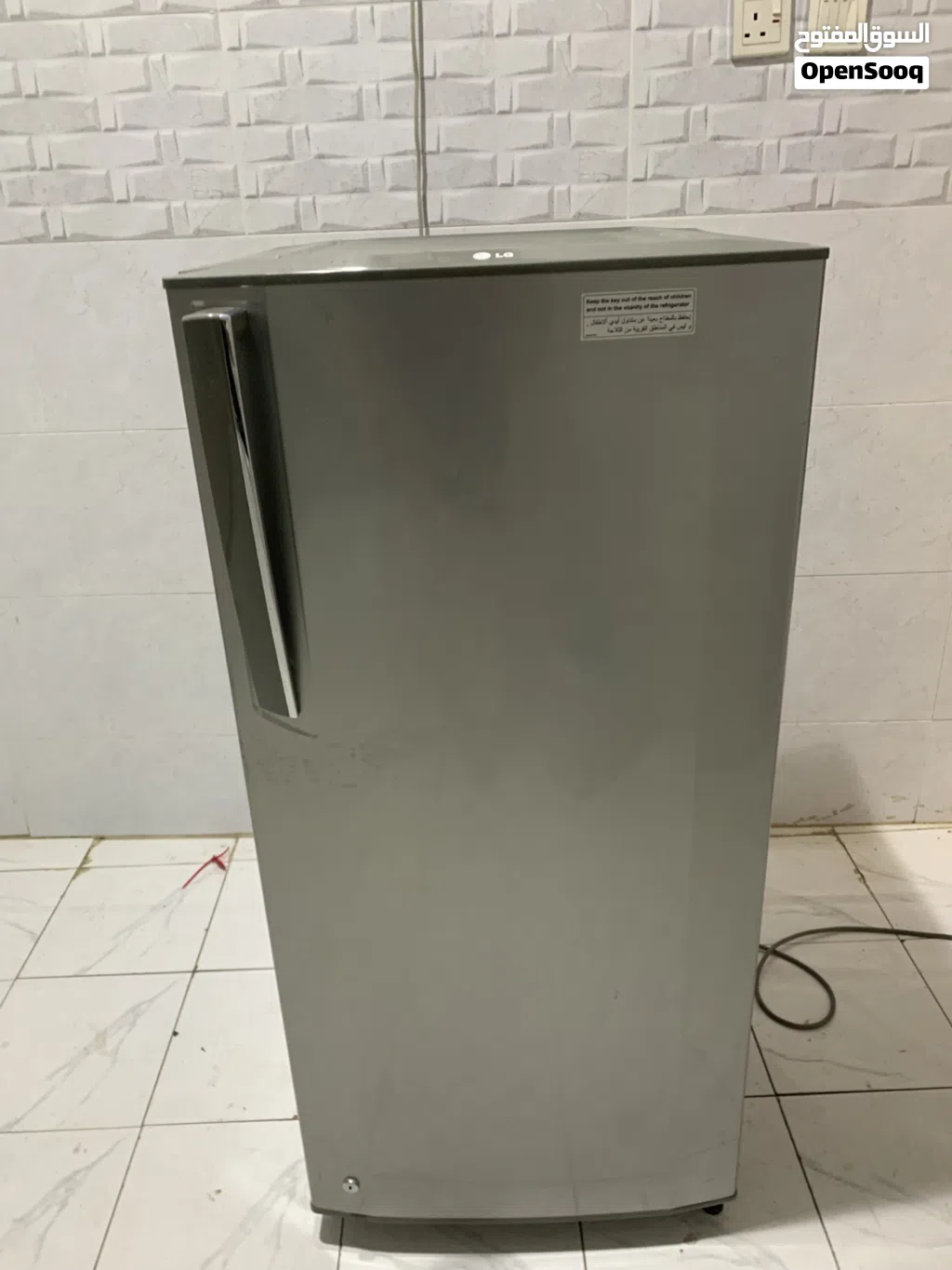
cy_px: 635
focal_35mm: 26
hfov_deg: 53.1
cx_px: 476
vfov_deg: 67.3
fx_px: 953
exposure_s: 1/60
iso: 250
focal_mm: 4.25
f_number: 1.8
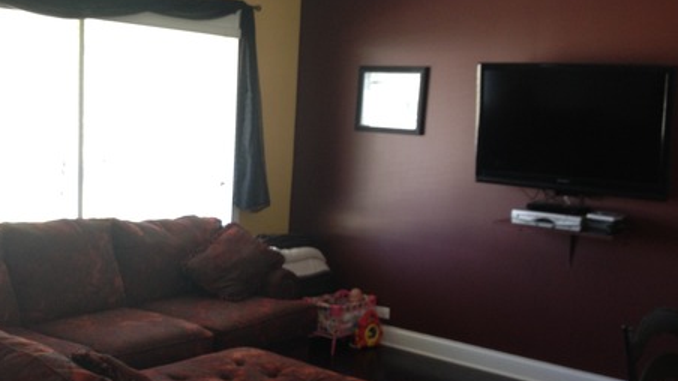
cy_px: 260
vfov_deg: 22.1
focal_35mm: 54
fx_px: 971
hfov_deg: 38.4
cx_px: 282
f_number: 2.4
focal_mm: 4.28
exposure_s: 1/20
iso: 80
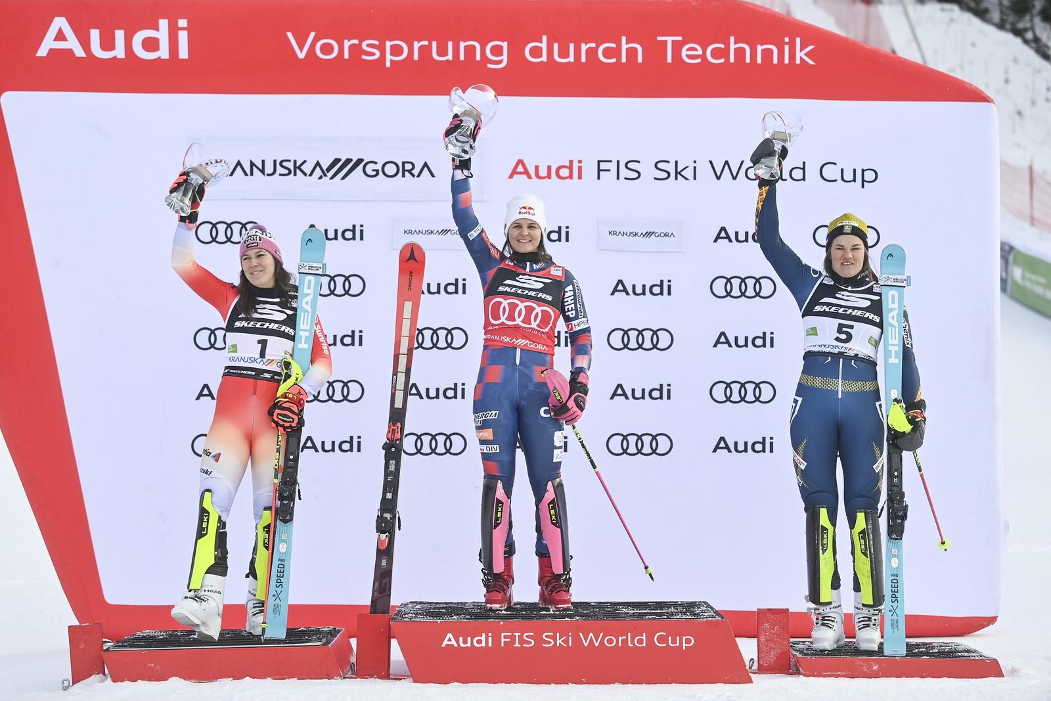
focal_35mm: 82
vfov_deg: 16.7
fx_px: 2394
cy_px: 350
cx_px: 526
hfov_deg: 24.8
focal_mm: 82
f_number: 3.2
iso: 200
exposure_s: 1/1250
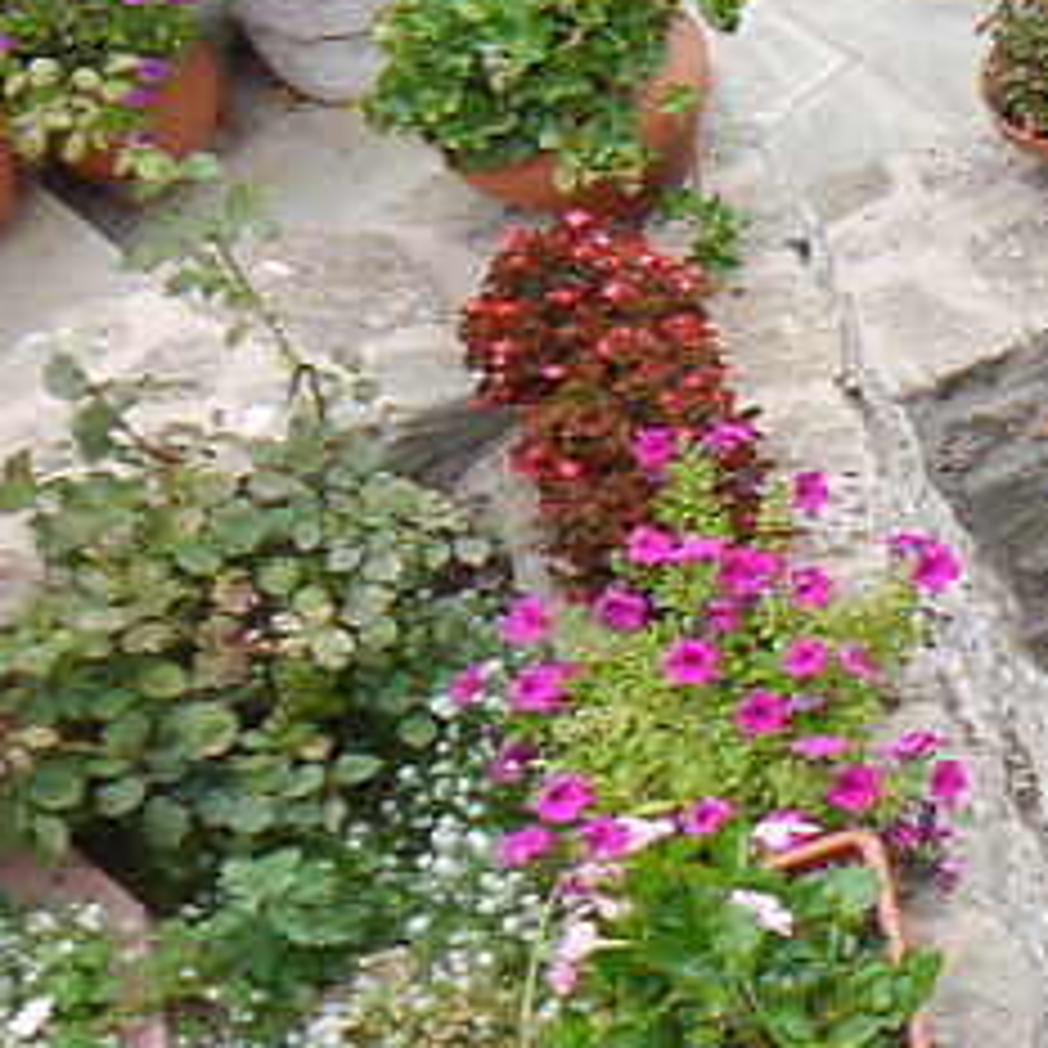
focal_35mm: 170
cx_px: 3418
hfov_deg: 8.3
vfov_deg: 10.2
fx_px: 5823
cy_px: -135
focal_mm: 14
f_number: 4
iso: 160
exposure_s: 1/160
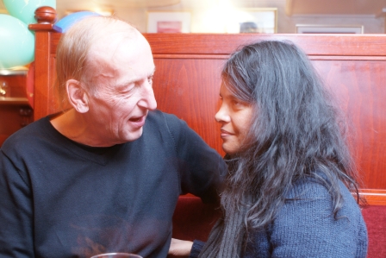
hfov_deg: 37.8
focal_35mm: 52
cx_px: 193
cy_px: 129
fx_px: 563
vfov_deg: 25.8
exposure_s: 1
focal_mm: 35
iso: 800
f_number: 5.6
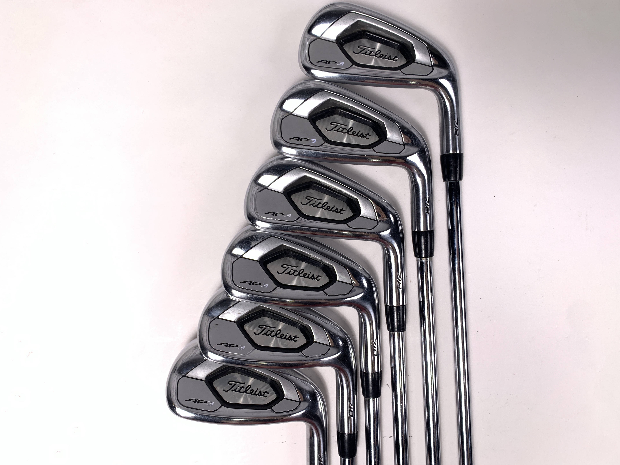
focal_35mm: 27
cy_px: 234
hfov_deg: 65.3
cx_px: 320
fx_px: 484
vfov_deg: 51.4
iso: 25
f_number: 1.8
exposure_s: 1/220
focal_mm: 4.25
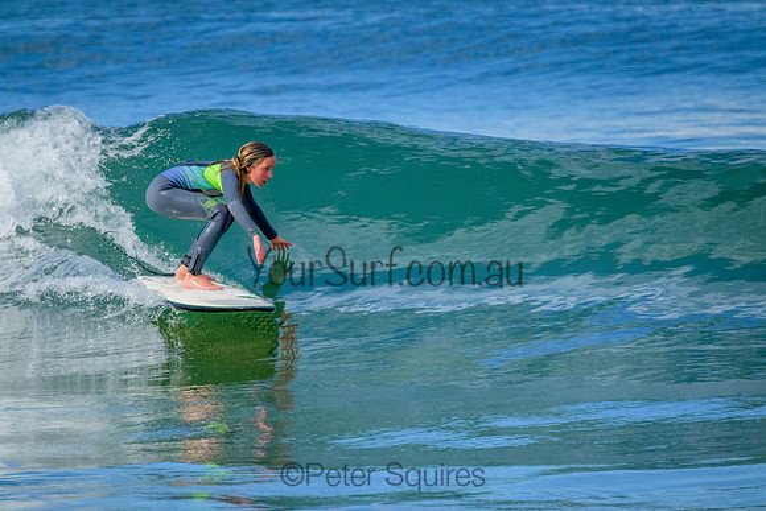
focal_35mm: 800
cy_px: 256
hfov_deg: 2.6
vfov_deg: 1.7
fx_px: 17025
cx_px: 383
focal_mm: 800
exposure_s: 1/1250
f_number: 11
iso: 3600
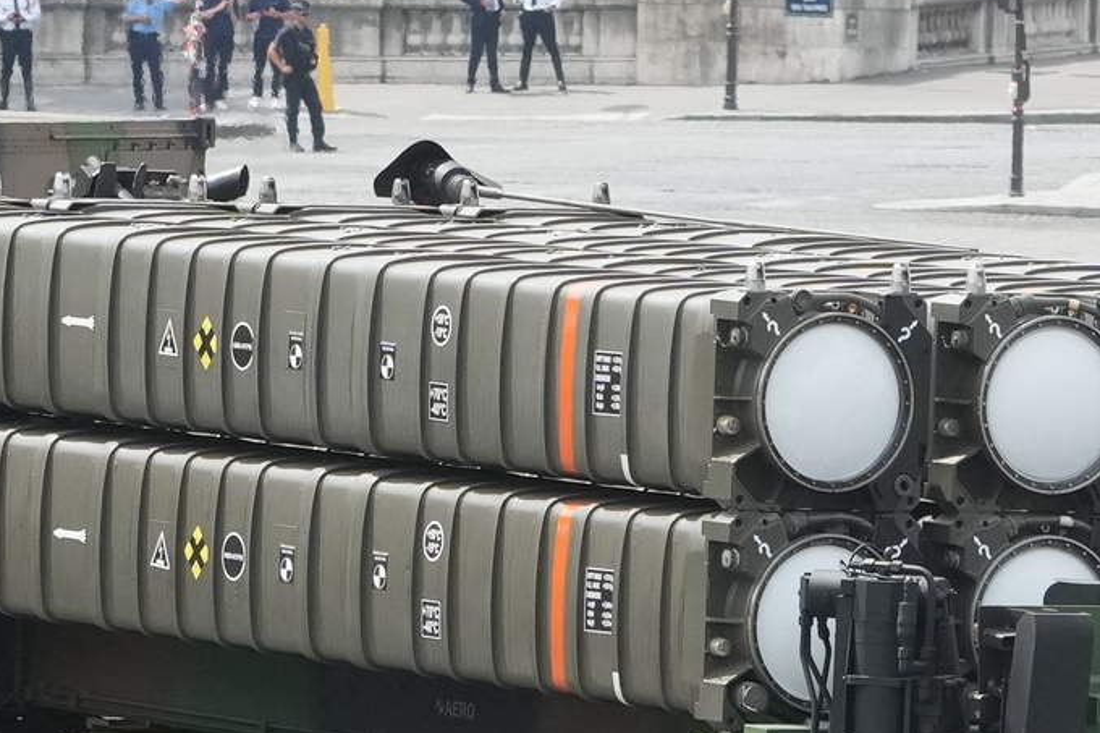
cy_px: 763
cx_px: 429
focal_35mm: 565
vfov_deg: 2.4
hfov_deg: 3.7
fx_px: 17259
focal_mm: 100
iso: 1250
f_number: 8
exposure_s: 1/1600
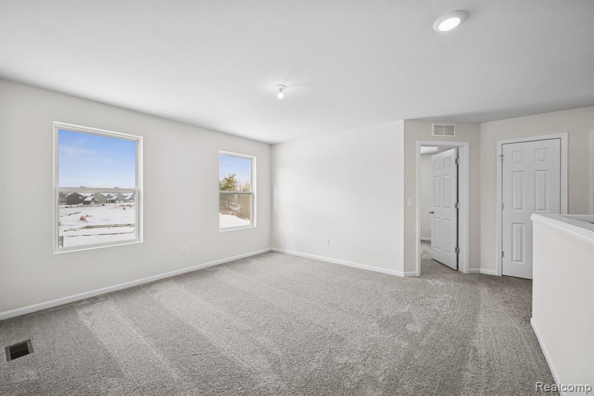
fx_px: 231
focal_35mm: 14
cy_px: 198
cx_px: 297
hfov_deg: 104.2
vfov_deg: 81.2
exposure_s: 1/6
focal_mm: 14
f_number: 9
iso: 100
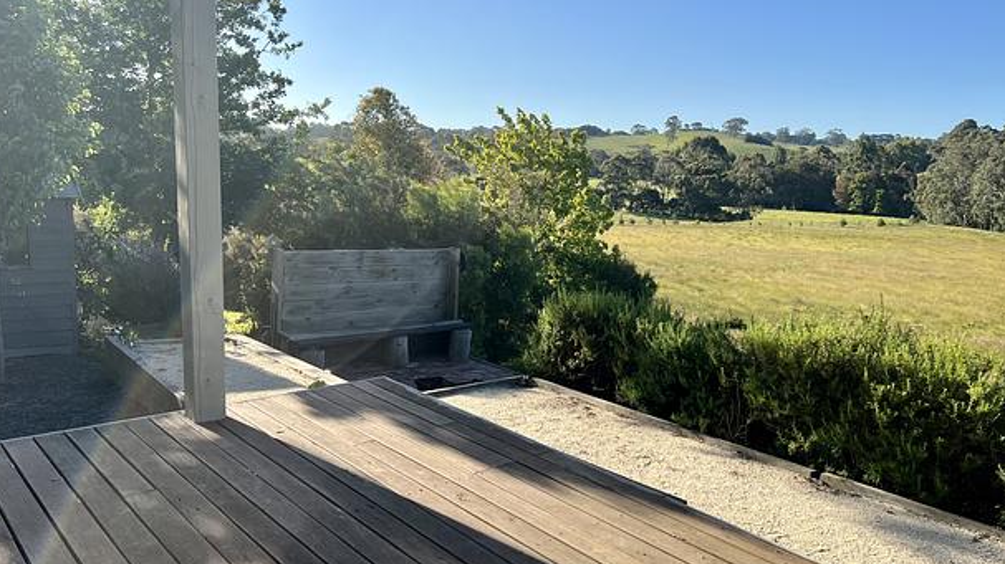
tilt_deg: -8.8
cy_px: 294
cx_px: 495
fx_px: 773
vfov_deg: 40.1
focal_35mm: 29
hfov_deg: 66.1
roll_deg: -2.3
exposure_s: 1/3257
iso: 50
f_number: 1.5
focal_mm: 5.7
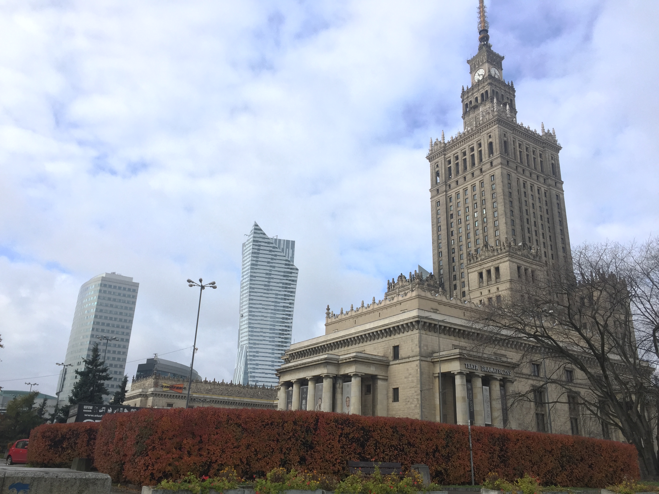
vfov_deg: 48.2
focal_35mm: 29
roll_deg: -3.0
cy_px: 247
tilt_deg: +20.0
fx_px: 552
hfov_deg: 61.7
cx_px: 330
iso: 32
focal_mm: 4.15
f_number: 2.2
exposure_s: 1/507
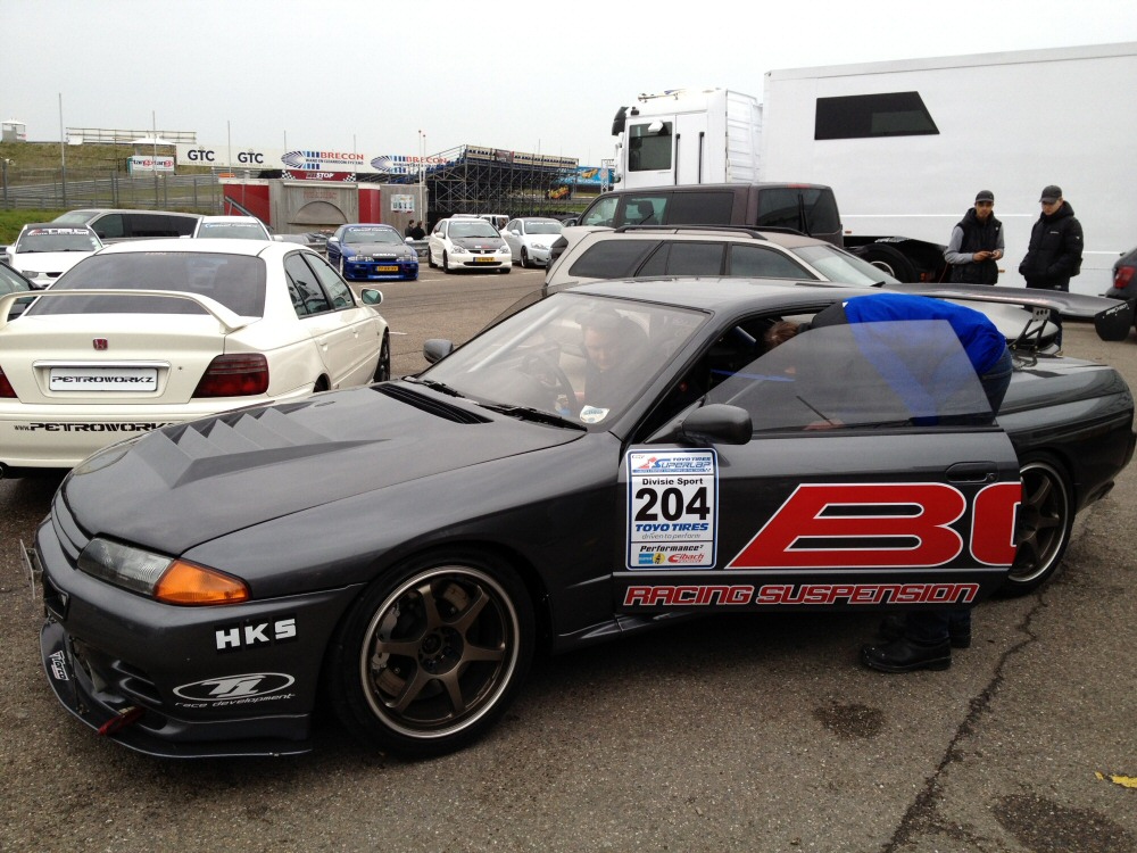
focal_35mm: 35
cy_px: 426
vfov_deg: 40.7
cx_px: 568
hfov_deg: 52.6
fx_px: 1150
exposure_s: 1/292
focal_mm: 4.28
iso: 64
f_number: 2.4
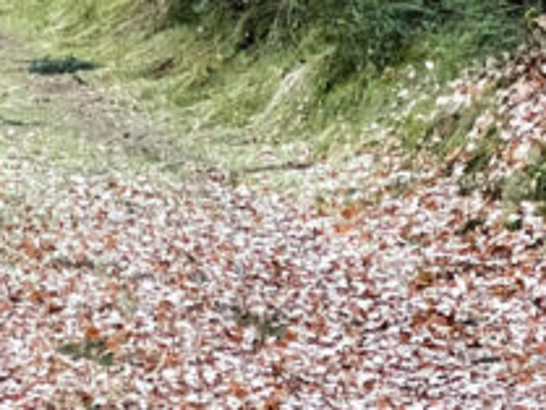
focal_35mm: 191
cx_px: -141
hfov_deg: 10.2
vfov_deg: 7.5
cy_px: -339
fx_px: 3014
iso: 200
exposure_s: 1/80
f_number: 2
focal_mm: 6
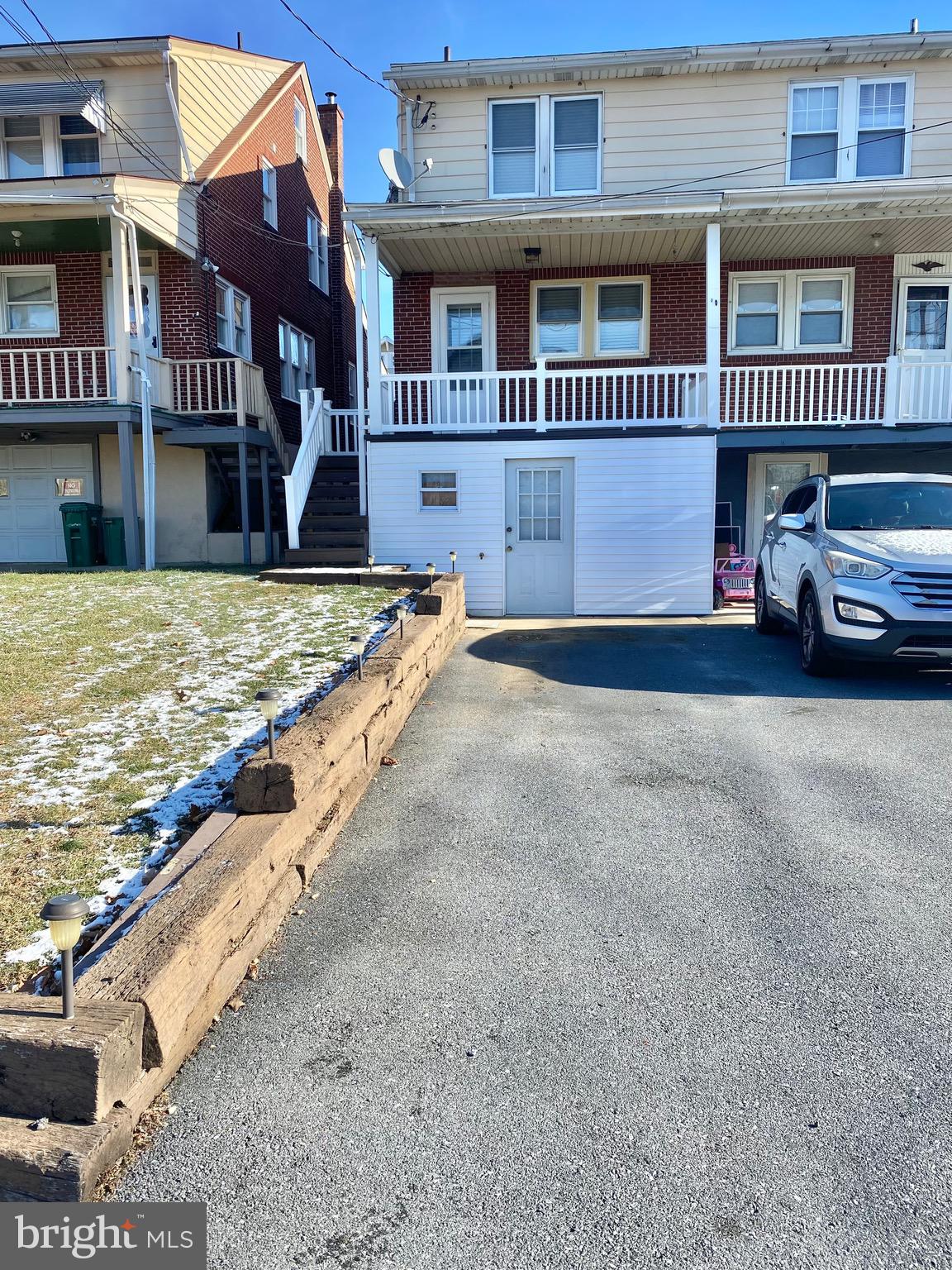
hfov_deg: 53.1
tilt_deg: -5.9
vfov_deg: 67.3
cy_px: 635
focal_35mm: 26
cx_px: 476
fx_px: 953
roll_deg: -0.1
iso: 32
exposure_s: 1/1362
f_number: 1.8
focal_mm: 4.25
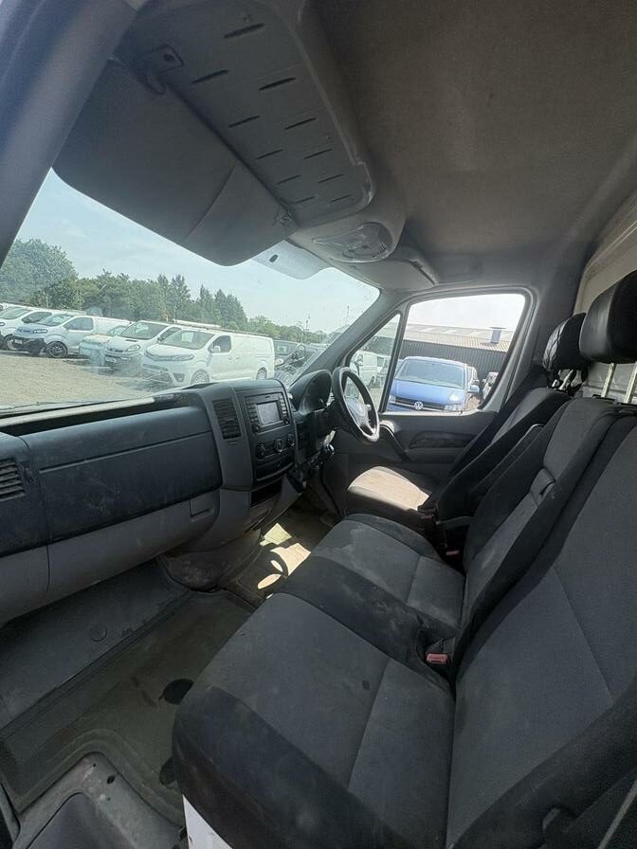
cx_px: 318
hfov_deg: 85.7
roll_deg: -10.0
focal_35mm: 14
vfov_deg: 102.1
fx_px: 344
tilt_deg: -12.7
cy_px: 424
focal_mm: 2.22
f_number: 2.2
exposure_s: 1/804
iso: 50
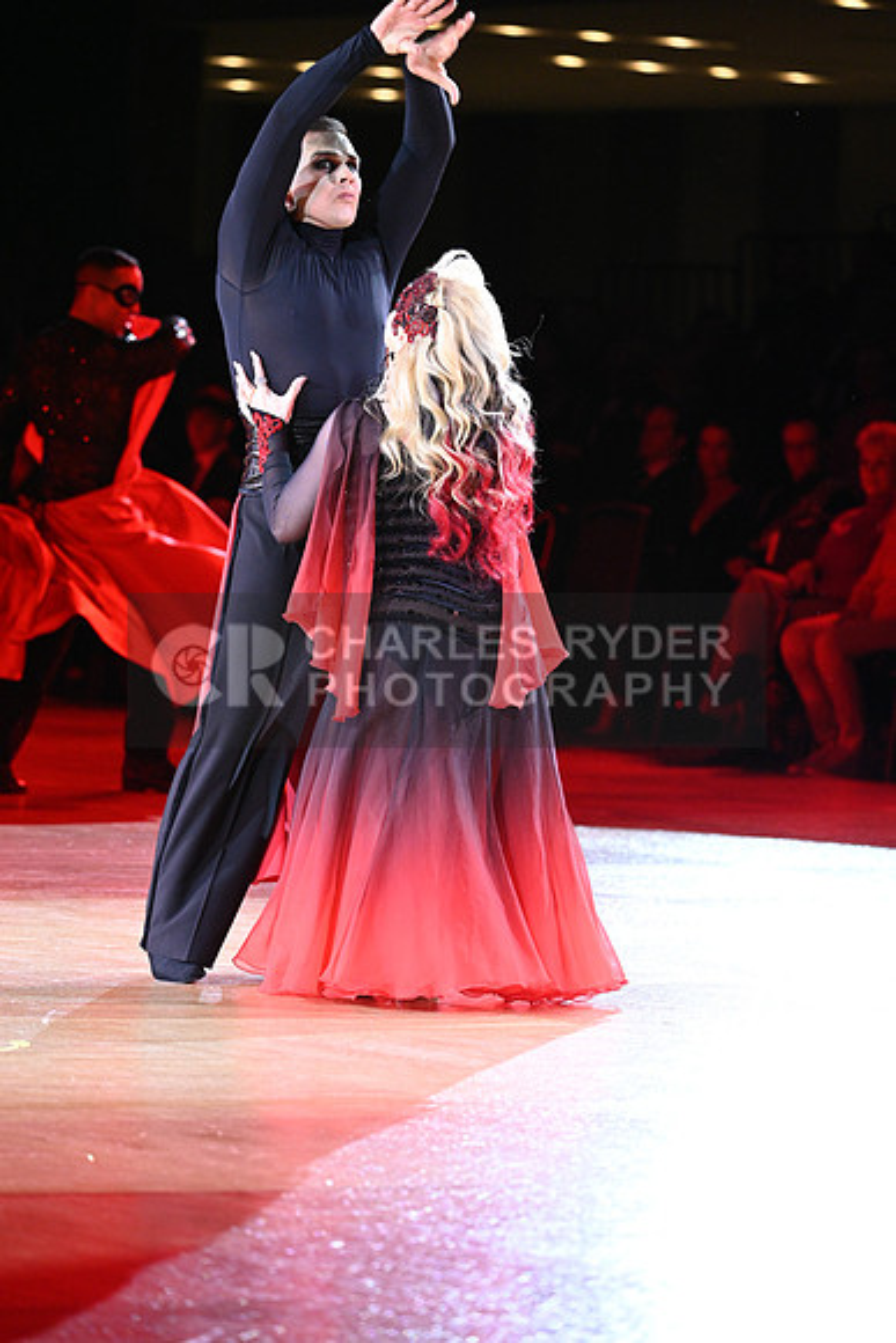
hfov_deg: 7.2
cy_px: 672
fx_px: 7089
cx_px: 448
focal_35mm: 190
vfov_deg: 10.8
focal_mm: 190
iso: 3200
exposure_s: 1/320
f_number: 5
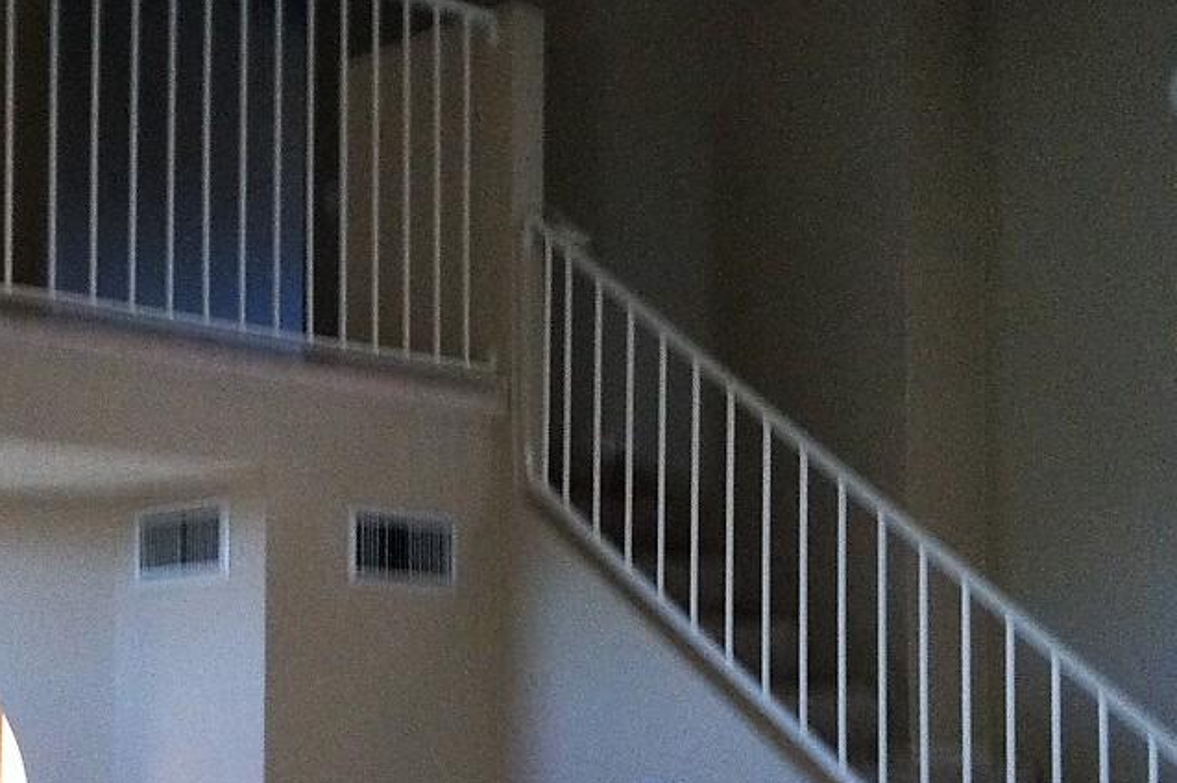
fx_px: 2418
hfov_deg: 27.1
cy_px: 622
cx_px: 364
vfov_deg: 18.2
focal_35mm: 74
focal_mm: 3.85
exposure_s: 1/15
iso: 250
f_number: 2.8
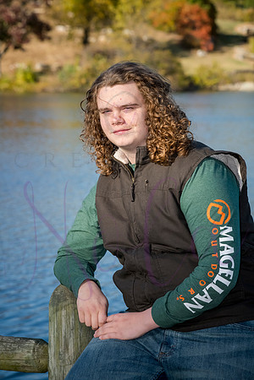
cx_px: 127
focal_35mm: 112
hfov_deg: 12.2
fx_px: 1185
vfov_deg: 18.3
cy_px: 190
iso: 640
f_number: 9
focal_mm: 112
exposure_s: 1/800
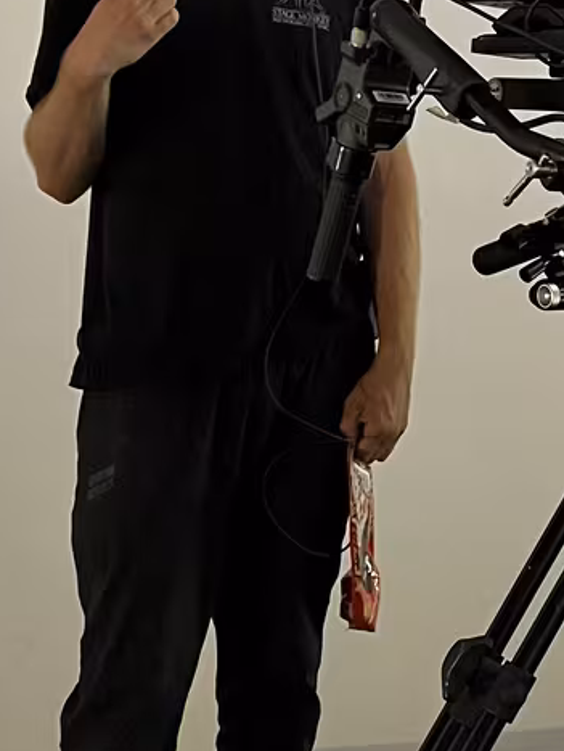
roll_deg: +0.8
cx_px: 561
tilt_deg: +2.4
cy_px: 256
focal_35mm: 89
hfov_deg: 16.3
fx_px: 1931
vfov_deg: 21.9
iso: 640
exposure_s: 1/30
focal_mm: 5.7
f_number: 1.5
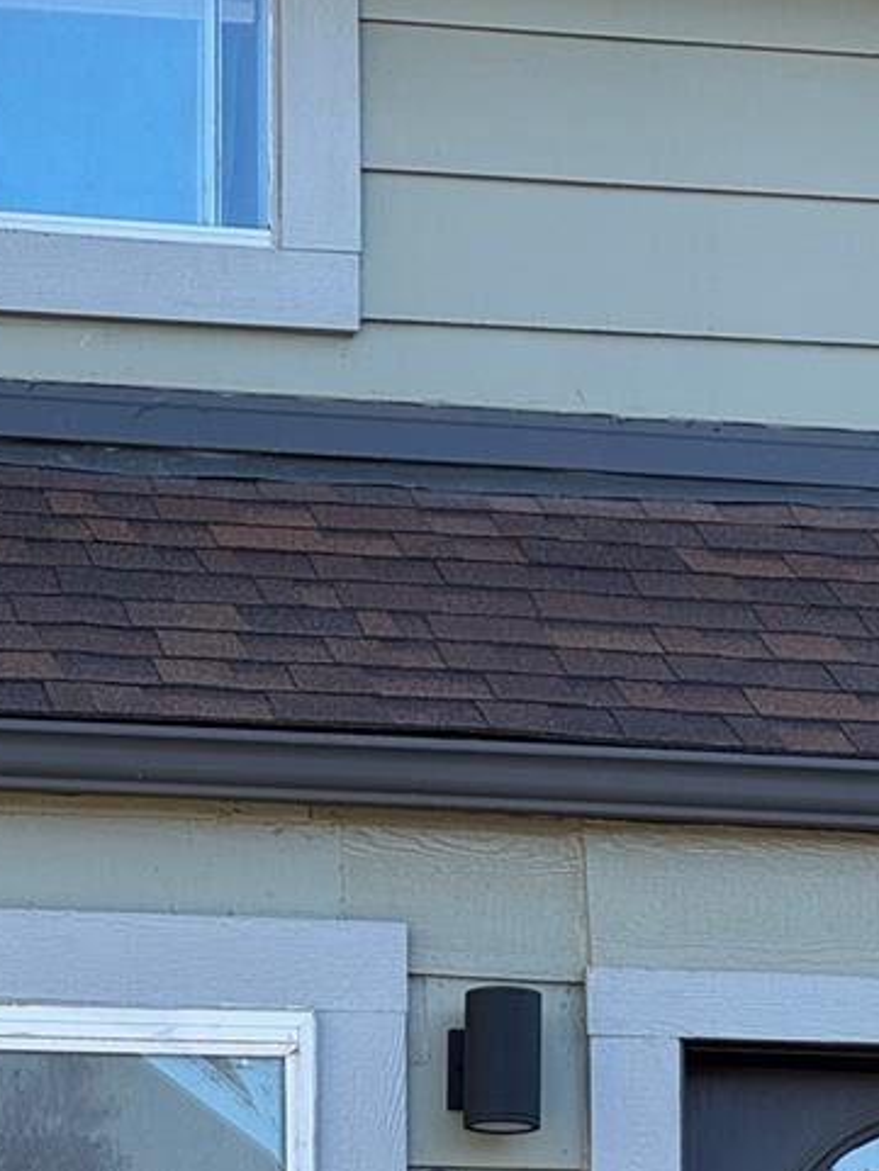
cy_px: 1013
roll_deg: +1.2
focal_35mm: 192
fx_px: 6498
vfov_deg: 10.3
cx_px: 631
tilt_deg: +10.1
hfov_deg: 7.7
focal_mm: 9
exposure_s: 1/99
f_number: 2.8
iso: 25
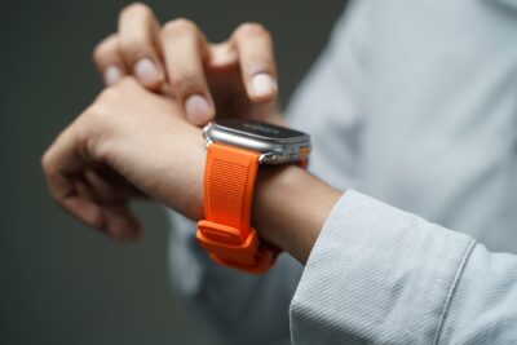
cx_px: 258
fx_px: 1077
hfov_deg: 27.0
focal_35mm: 75
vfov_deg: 18.2
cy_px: 172
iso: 640
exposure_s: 1/90
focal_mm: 75
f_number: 4
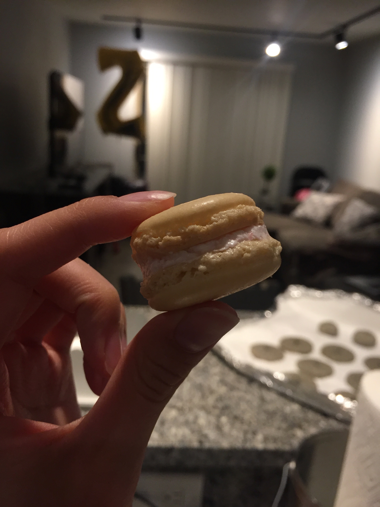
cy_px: 254
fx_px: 424
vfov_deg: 61.7
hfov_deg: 48.2
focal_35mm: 29
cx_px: 190
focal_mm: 4.15
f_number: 2.2
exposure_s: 1/30
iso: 50
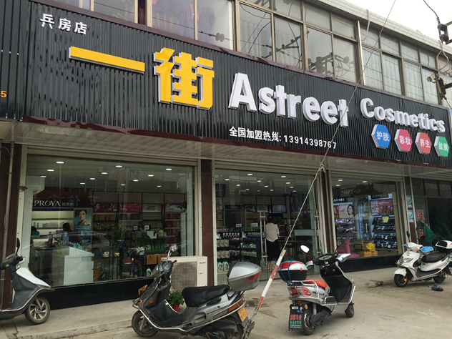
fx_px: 379
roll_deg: +0.7
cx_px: 226
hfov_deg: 61.7
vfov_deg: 48.2
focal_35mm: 29
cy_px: 170
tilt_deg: +10.2
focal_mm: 4.15
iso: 25
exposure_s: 1/217
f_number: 2.2
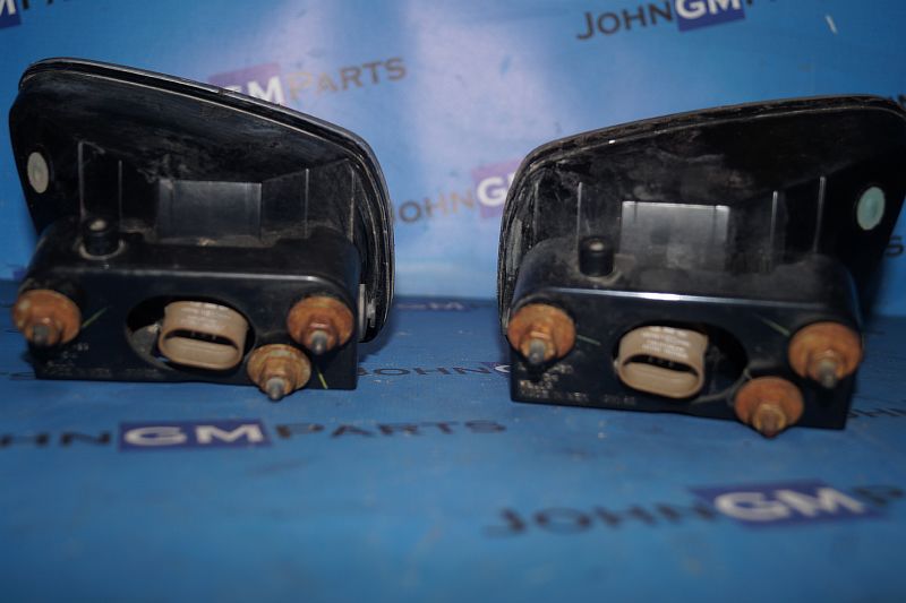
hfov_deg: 46.4
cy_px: 302
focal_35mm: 42
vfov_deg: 31.9
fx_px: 1057
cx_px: 453
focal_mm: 28
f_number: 4.5
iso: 125
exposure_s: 1/60
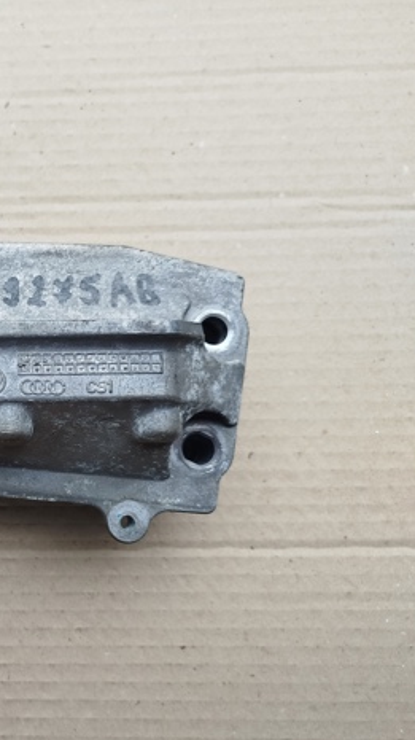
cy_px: 379
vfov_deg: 55.3
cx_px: -76
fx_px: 705
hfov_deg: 28.7
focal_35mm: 36
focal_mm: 5.31
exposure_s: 1/104
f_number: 1.7
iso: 50
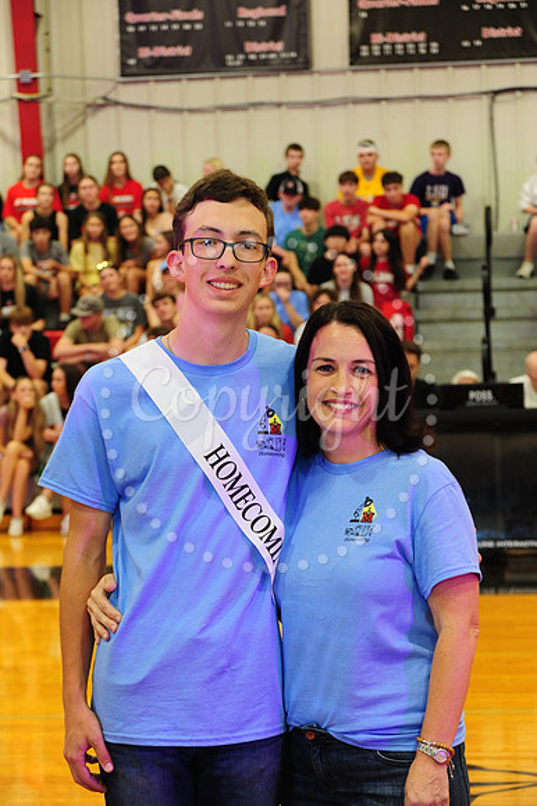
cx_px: 268
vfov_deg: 22.2
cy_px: 403
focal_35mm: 92
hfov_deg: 14.8
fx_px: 2061
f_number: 6.3
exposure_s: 1/60
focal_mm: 92
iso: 2000
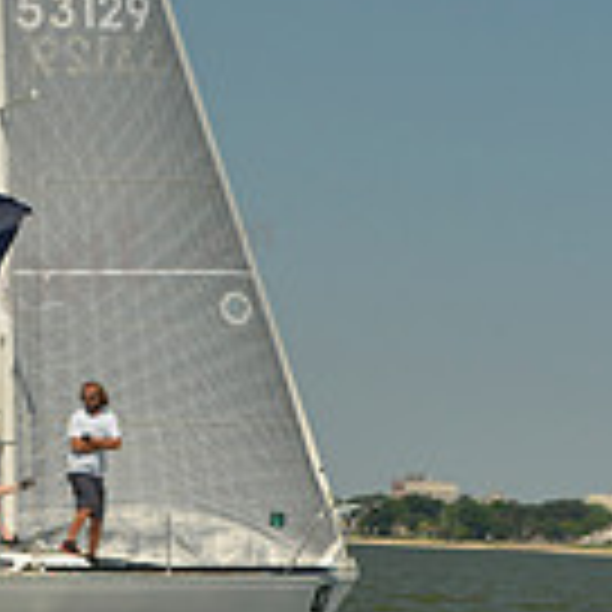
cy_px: 128
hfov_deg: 6.7
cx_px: -590
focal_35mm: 254
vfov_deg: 6.9
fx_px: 5081
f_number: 5.6
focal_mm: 70
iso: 200
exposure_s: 1/1250
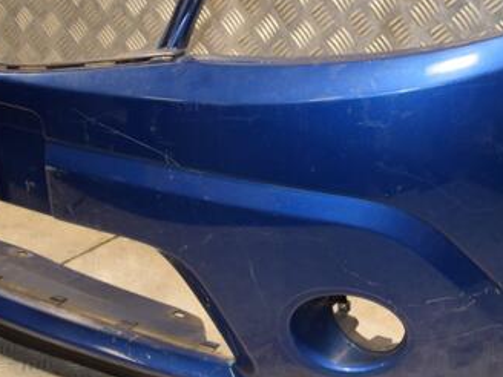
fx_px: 843
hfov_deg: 32.2
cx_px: 414
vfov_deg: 25.2
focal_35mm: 58
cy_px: 172
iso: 800
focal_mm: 22
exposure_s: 1/200
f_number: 5
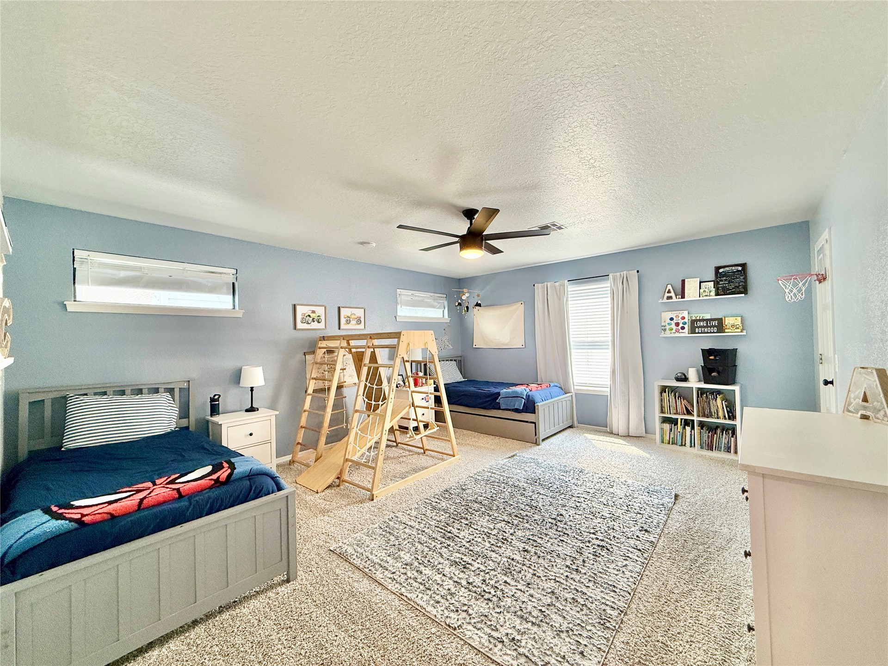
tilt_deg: +0.8
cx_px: 444
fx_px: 359
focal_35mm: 14
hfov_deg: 102.1
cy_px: 333
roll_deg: +1.4
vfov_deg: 85.7
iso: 160
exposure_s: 1/120
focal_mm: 2.22
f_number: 2.2
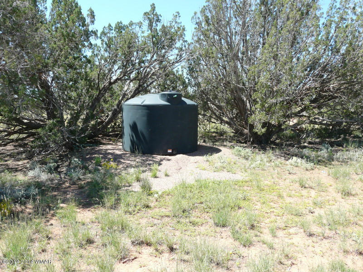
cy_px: 136
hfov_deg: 63.4
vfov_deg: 49.7
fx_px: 294
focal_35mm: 28
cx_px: 182
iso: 100
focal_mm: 4.6
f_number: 4
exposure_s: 1/200
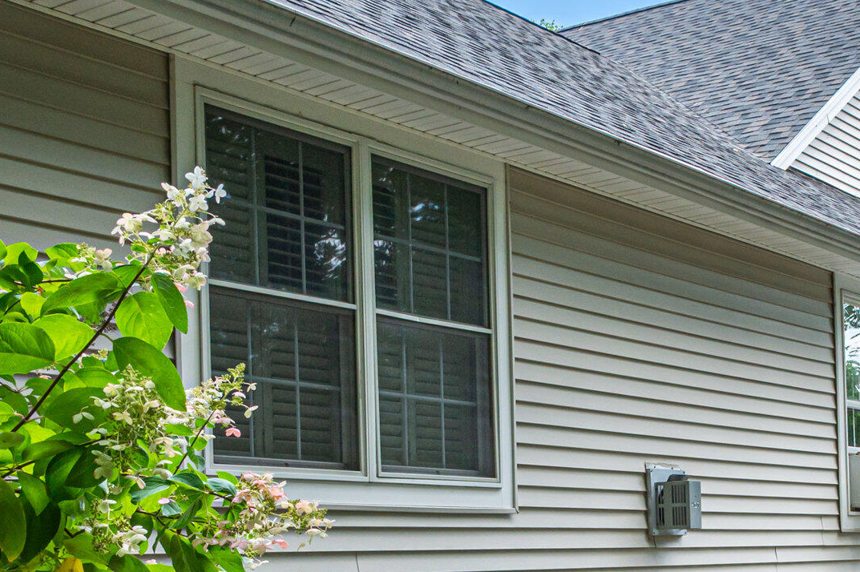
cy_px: 556
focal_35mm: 69
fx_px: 1647
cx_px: 640
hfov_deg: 28.8
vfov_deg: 19.2
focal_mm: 25.5
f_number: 11
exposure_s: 1/200
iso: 250
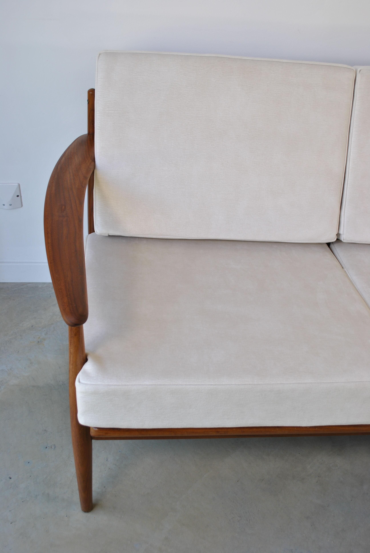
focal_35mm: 39
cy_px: 276
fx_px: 599
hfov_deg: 34.3
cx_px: 185
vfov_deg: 49.5
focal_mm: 26
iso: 100
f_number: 5.6
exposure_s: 1/40
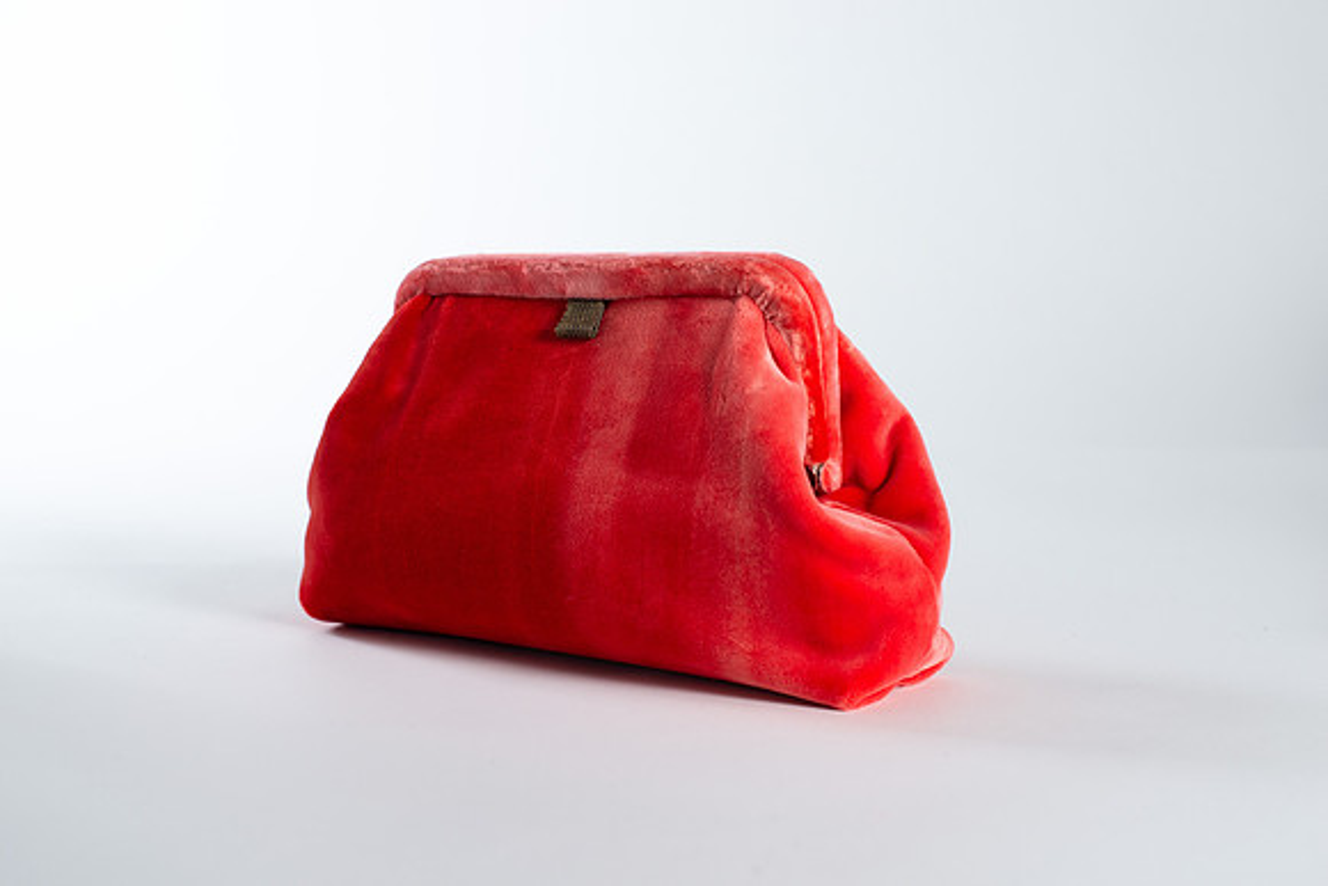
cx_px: 664
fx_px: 1845
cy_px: 443
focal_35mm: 50
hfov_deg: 39.6
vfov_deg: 27.0
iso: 200
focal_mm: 50
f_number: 7.1
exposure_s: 1/200
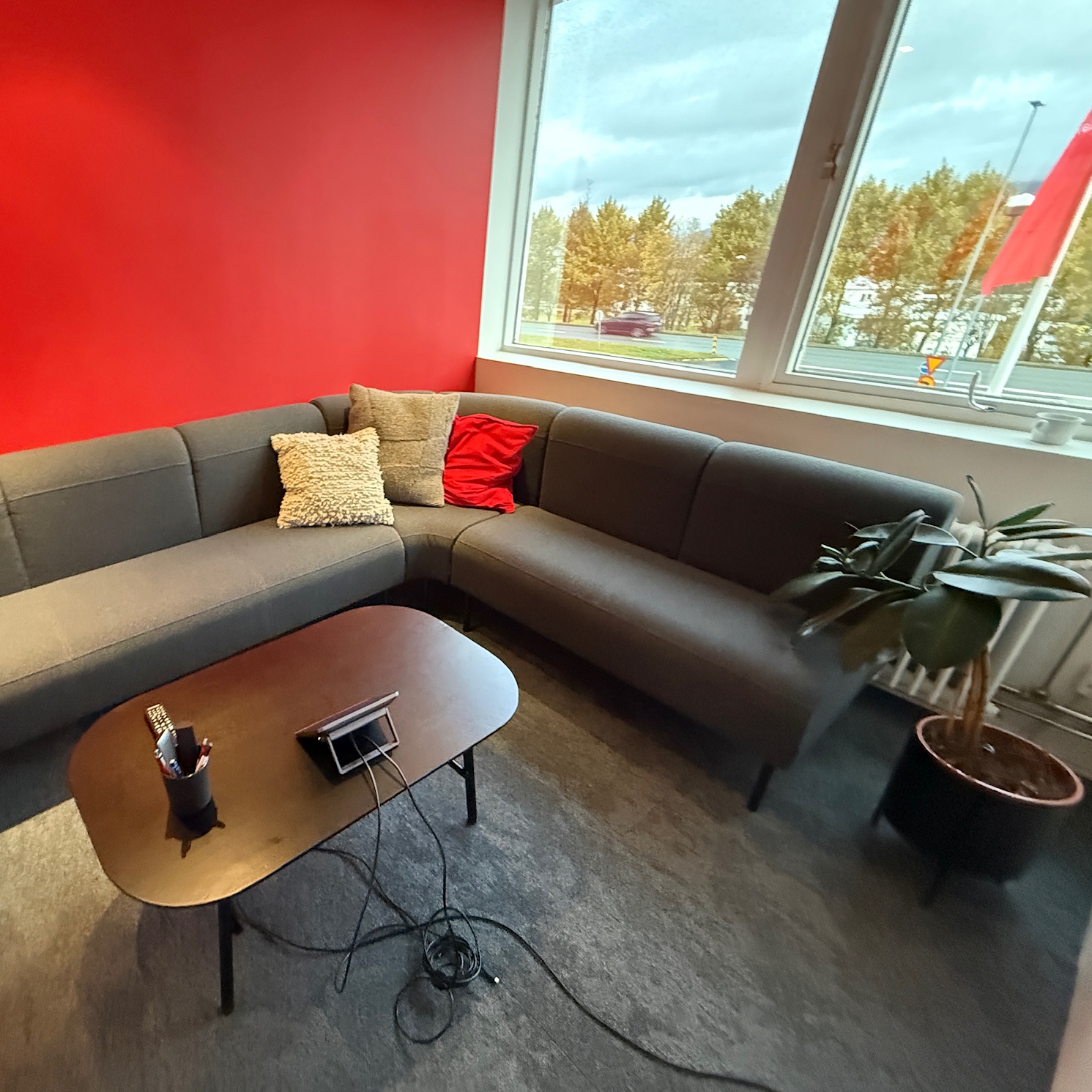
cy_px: 551
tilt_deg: -25.6
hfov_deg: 81.3
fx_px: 607
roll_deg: +1.3
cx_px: 368
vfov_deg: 84.0
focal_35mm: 17
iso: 1000
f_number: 2.2
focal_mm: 2.22
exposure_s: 1/50
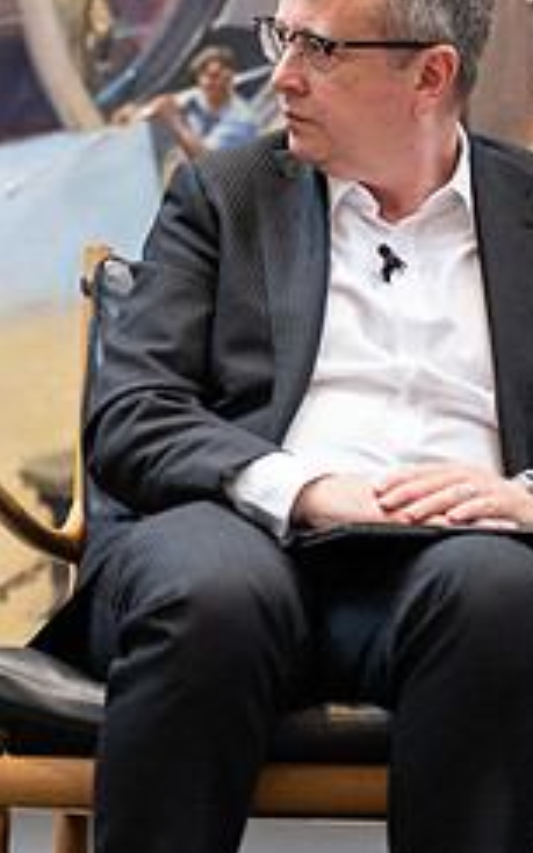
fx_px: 5605
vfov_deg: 8.7
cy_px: 322
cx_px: -108
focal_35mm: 241
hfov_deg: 5.4
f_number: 2.8
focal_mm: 100
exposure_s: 1/800
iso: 3200
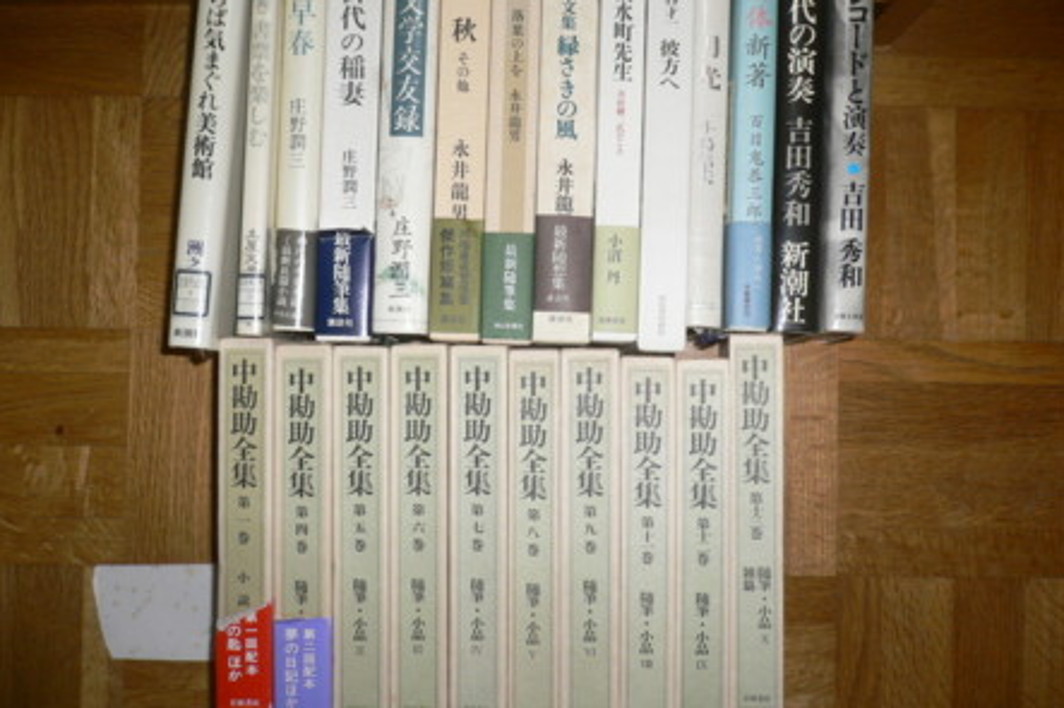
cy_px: 326
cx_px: 538
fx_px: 1093
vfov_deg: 35.9
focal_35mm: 37
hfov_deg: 51.9
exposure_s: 1/60
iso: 100
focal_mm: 5.8
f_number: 2.8
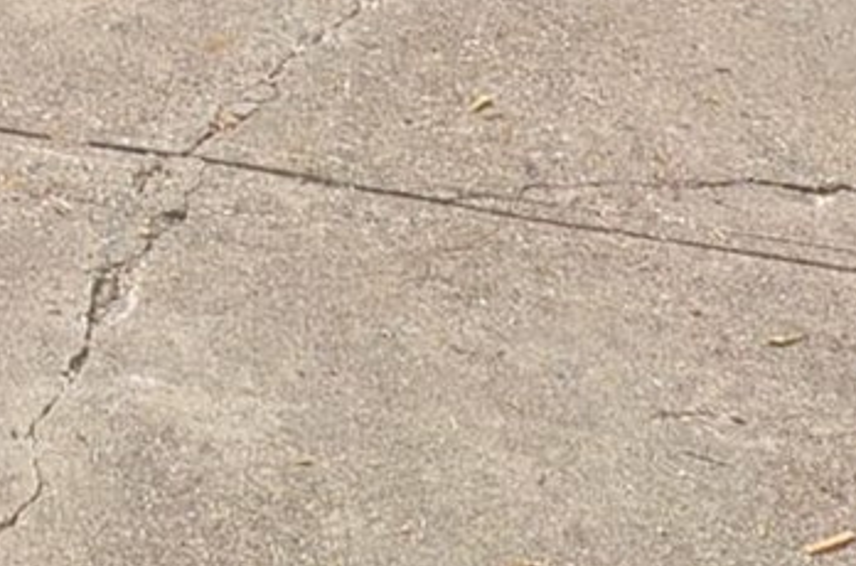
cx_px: -402
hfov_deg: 19.2
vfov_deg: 11.5
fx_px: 2229
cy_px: -870
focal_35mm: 94
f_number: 8
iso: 125
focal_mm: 10
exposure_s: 1/250
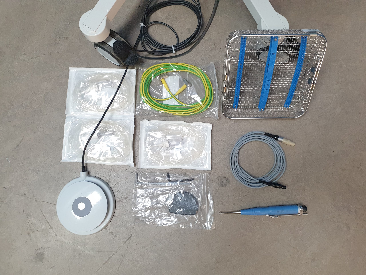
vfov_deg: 53.1
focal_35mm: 26
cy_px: 138
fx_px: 275
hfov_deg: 67.3
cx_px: 183
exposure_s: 1/50
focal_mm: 4.3
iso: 200
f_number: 2.4
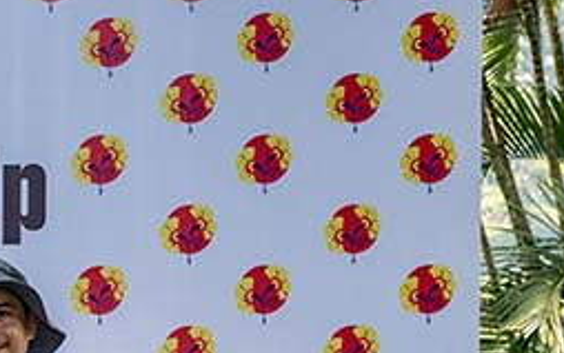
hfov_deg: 11.3
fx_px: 2722
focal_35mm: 177
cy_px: 603
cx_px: -331
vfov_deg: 7.2
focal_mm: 46
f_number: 6.3
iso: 1000
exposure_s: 1/400
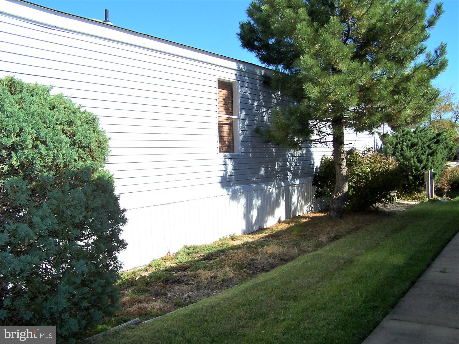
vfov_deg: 37.7
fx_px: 504
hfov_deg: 49.0
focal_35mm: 38
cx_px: 230
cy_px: 172
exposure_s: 1/750
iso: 80
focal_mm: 6.3
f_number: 4
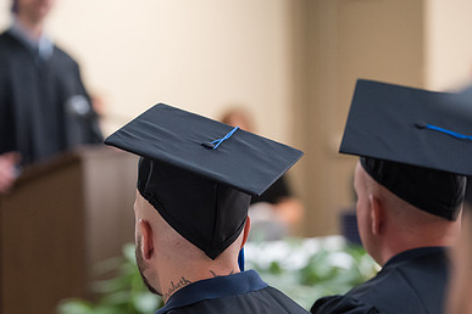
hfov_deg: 12.2
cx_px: 146
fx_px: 2202
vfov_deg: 8.2
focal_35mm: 168
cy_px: 153
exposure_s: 1/200
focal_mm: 112
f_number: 2.8
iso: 4000
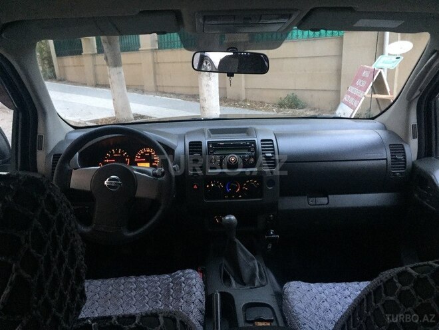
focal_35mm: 29
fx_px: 368
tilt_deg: -16.2
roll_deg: +1.0
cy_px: 165
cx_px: 220
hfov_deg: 61.7
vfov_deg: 48.2
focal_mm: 4.15
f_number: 2.2
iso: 320
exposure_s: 1/17
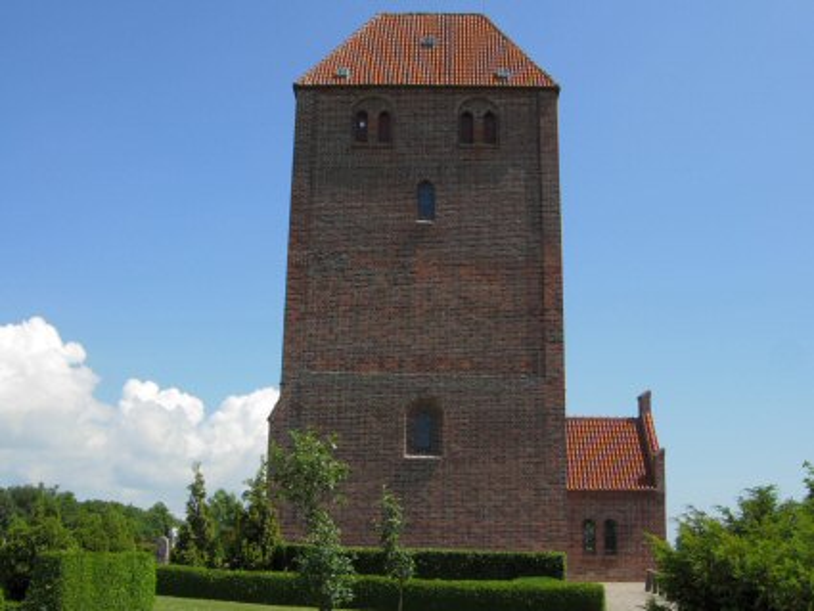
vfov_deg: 39.7
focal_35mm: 36
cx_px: 407
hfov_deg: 51.3
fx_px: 847
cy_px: 306
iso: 50
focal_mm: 7.5
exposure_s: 1/304
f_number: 6.1
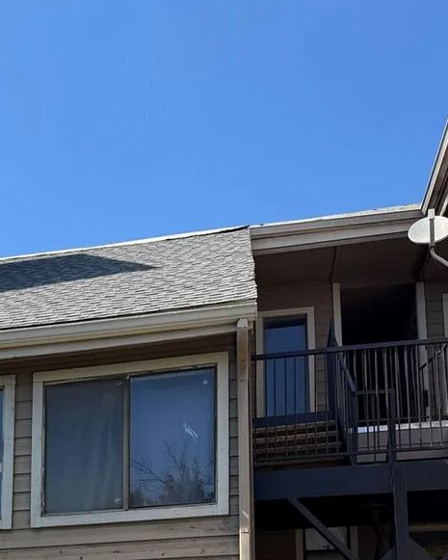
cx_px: 44
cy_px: 614
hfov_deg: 26.7
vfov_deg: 30.6
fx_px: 911
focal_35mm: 55
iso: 80
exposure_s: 1/2053
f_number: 1.78
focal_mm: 6.76
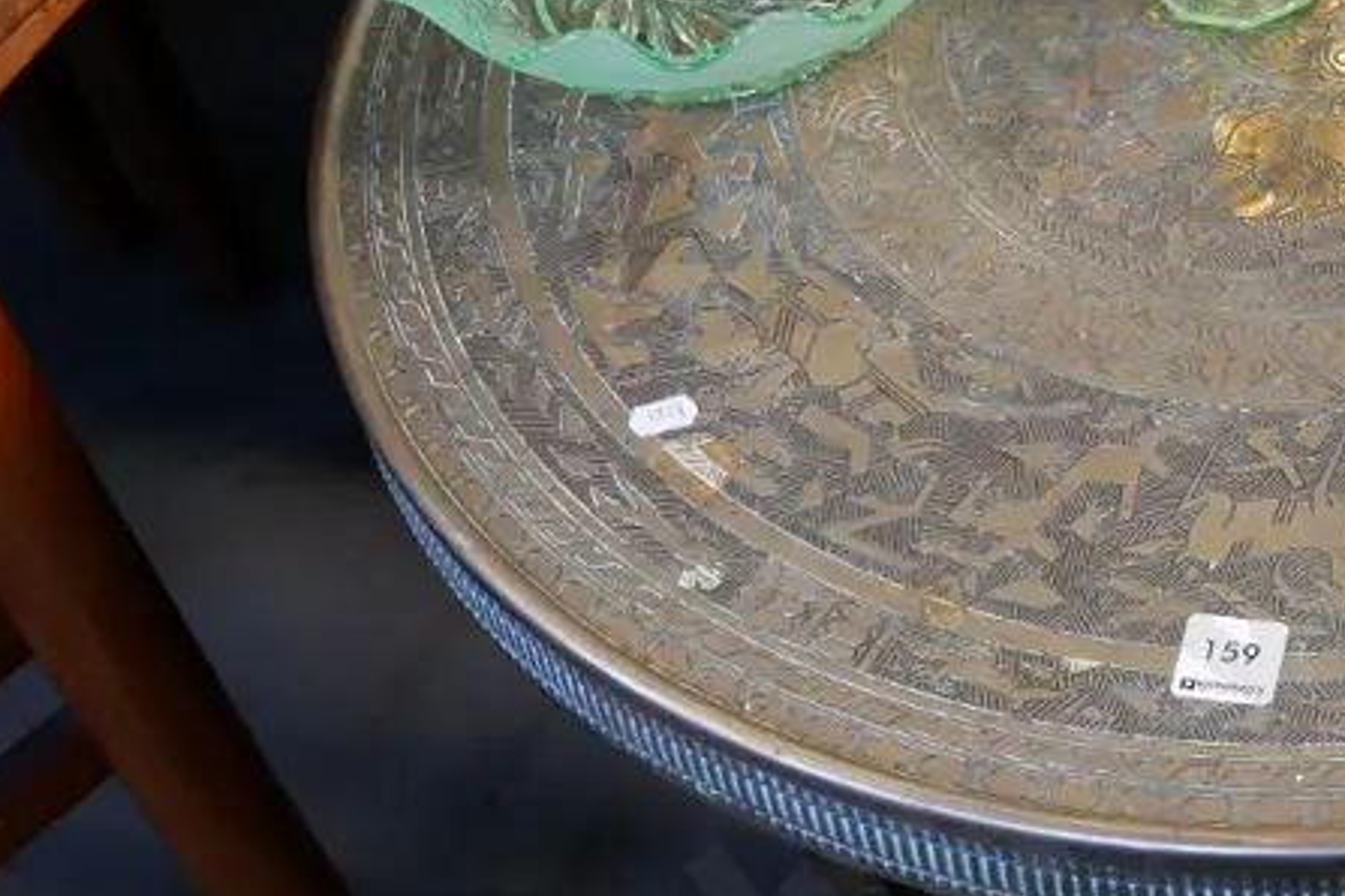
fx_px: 3026
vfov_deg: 16.8
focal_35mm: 81
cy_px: 565
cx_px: 1333
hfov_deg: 24.0
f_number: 4
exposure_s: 1/60
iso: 800
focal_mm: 17
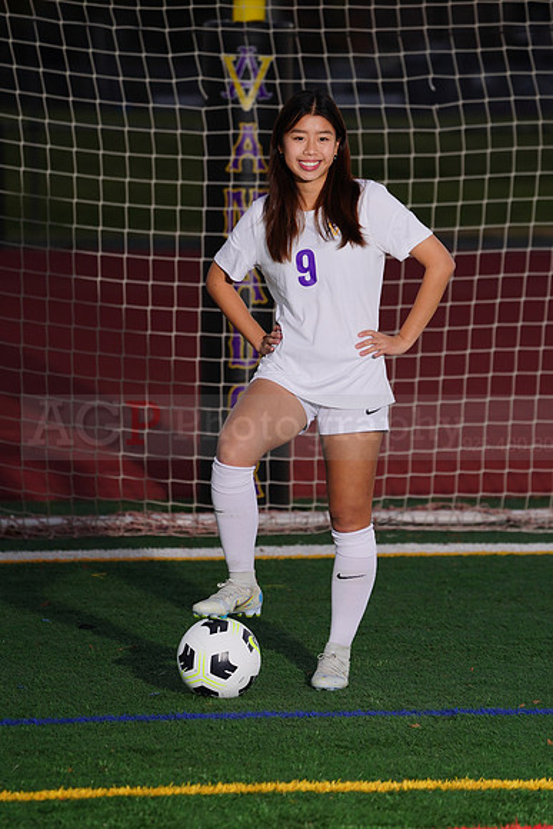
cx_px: 276
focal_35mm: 238
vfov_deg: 8.6
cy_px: 414
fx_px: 5480
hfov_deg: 5.8
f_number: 5.6
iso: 320
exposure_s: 1/200
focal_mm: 238
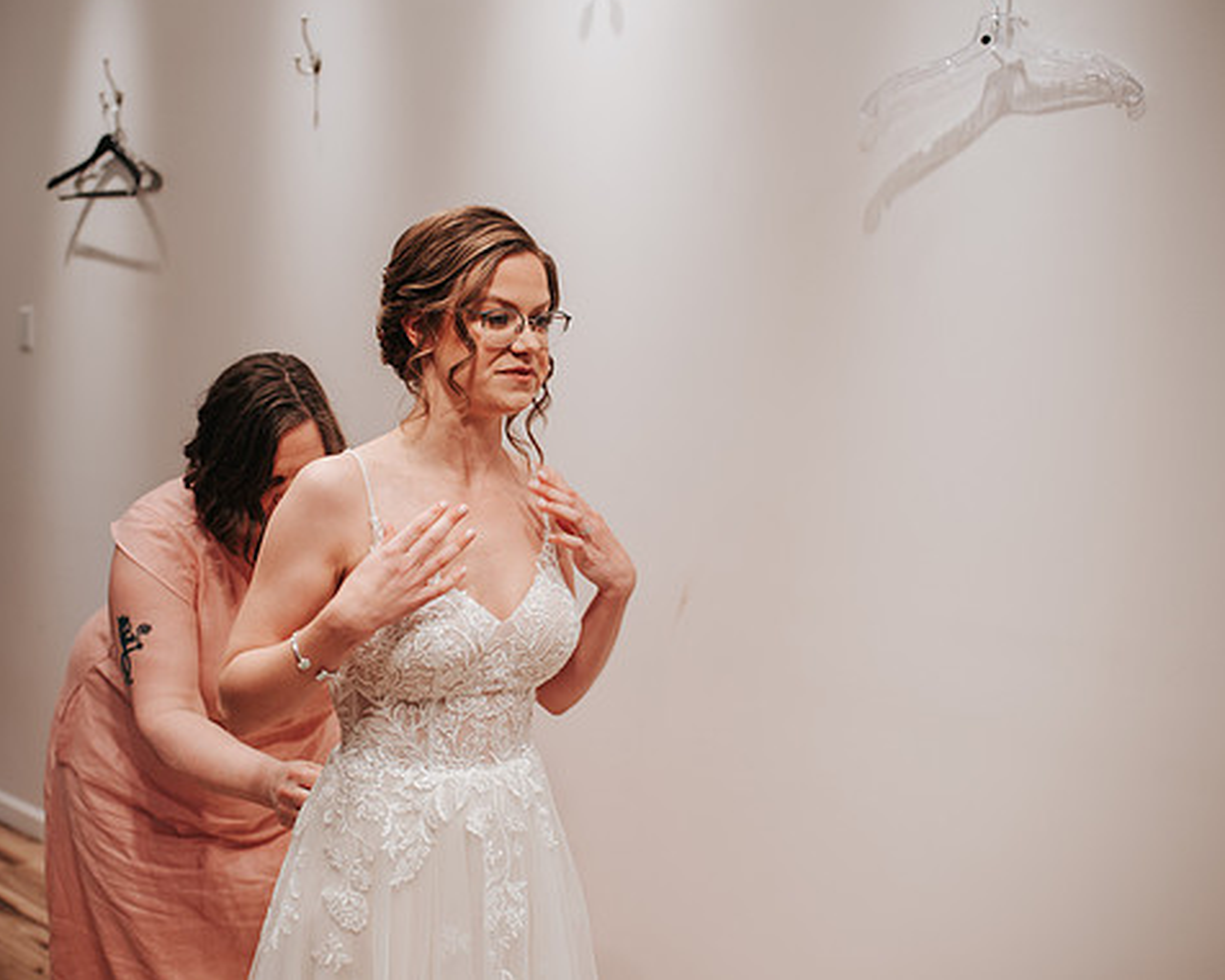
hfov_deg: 45.5
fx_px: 1451
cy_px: 485
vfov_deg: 37.3
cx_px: 492
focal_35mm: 40
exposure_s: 1/125
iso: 200
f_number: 2.8
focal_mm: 35
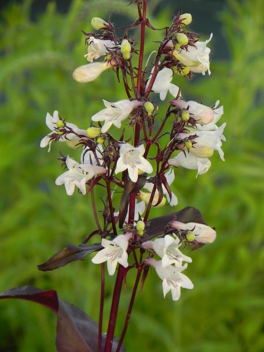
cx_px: 132
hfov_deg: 4.4
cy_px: 176
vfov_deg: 5.9
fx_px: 3427
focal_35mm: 337
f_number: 5.6
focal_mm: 59.9
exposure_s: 1/80
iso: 160
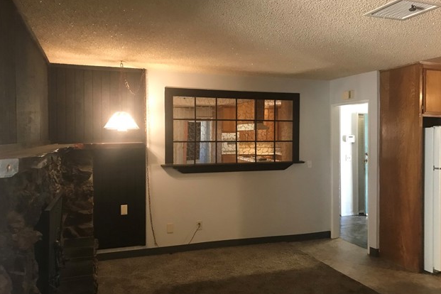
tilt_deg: -1.2
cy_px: 145
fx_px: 367
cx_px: 224
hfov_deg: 61.9
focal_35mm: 30
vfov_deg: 43.6
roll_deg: -1.8
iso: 64
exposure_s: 1/15
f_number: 1.8
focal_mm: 3.99
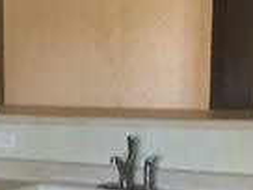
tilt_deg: -11.0
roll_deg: +3.4
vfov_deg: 10.6
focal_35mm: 136
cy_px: 266
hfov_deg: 13.5
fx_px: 994
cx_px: -143
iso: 125
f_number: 2.2
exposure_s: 1/15
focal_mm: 4.15
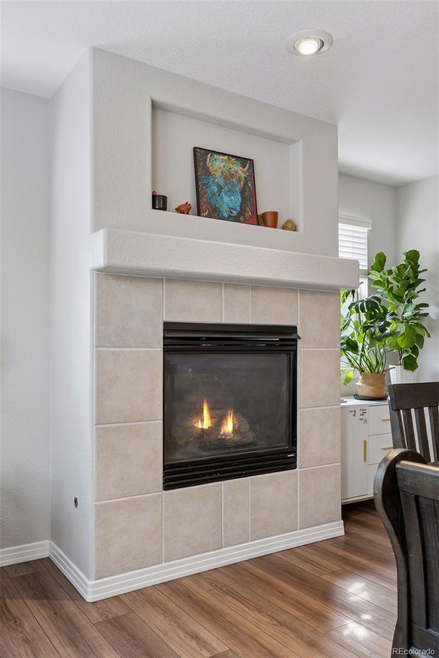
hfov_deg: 45.0
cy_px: 329
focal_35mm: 29
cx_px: 220
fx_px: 530
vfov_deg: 63.7
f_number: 9
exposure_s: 1/6
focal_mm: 29
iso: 400
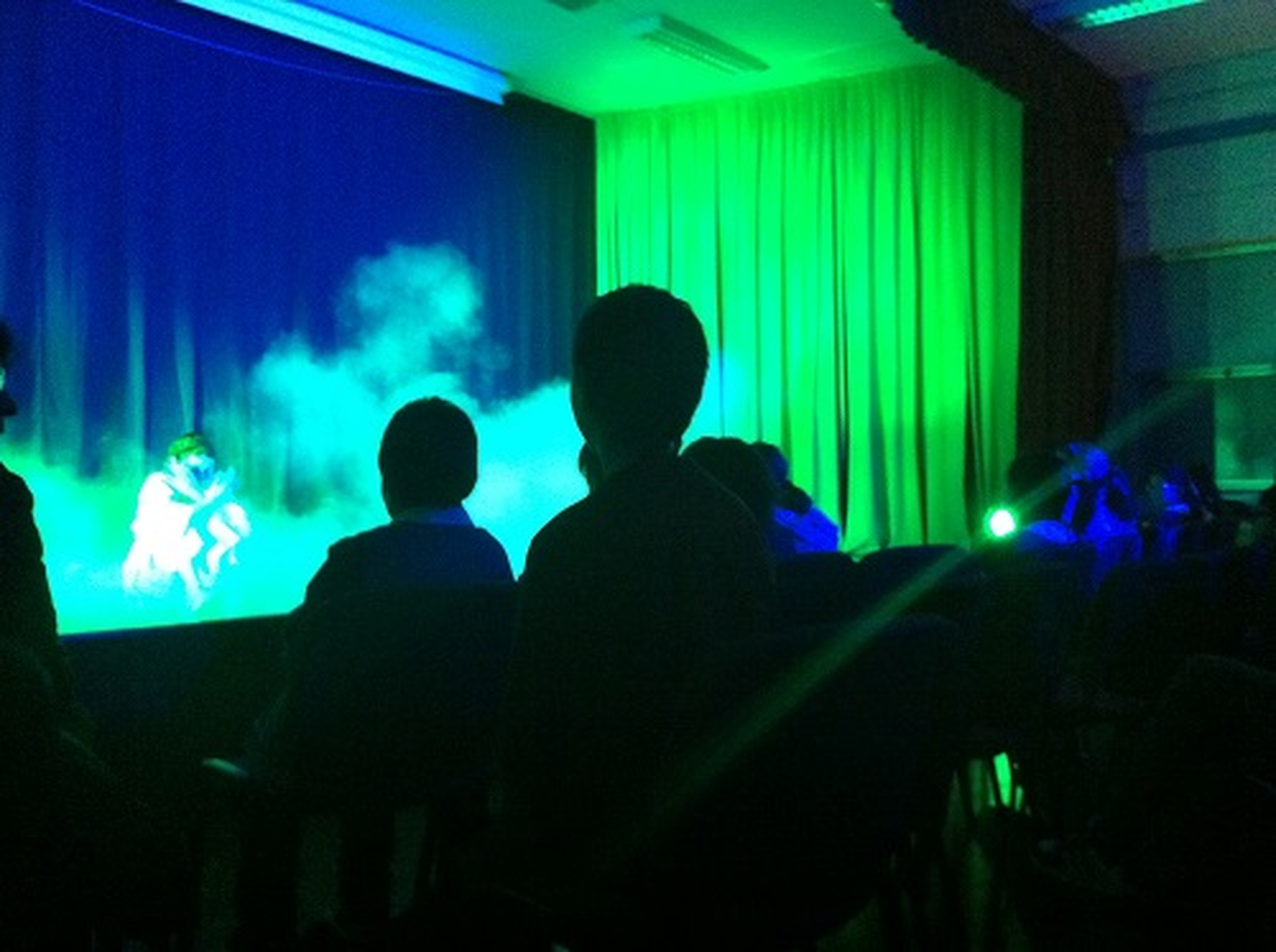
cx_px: 638
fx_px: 1288
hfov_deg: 52.7
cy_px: 476
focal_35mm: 35
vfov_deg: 40.6
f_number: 2.8
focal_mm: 3.85
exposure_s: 1/15
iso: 1000
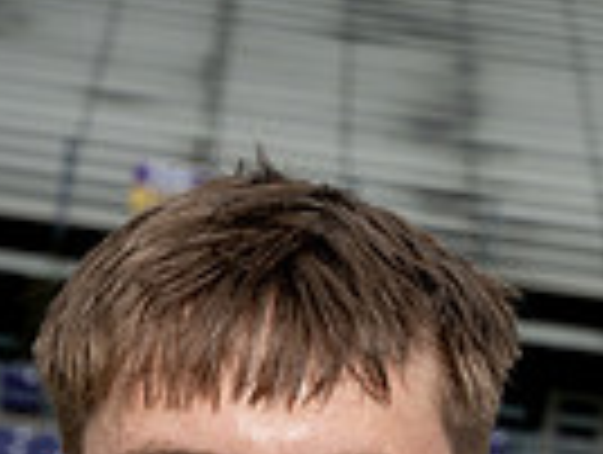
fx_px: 3717
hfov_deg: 9.3
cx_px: 315
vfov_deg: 6.7
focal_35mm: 213
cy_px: 984
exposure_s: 1/250
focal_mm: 66
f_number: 8
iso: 640
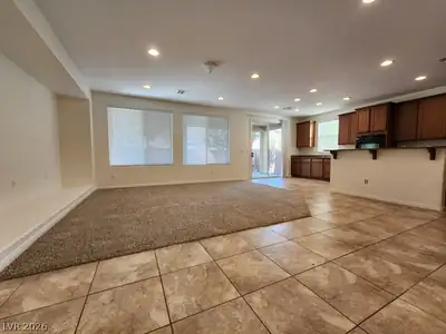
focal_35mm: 13
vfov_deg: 89.9
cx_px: 223
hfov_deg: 106.2
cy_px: 167
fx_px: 167
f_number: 2.2
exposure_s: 1/60
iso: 200
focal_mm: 2.2
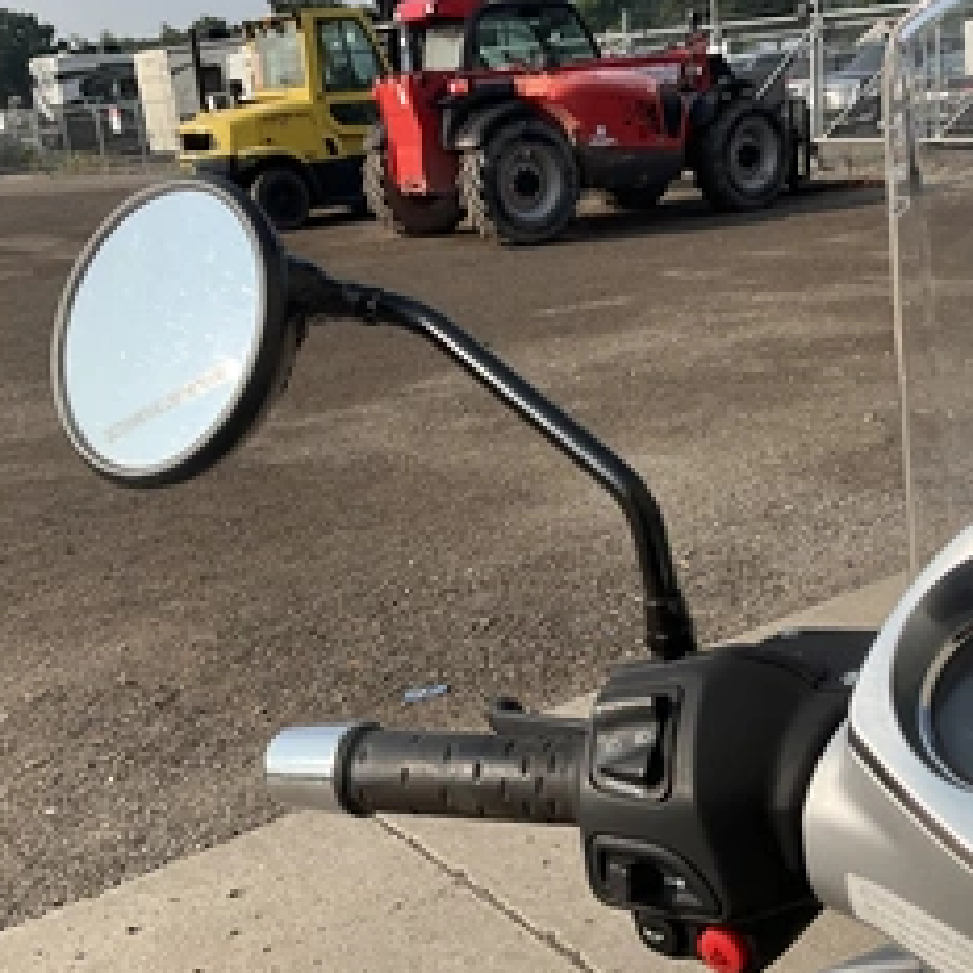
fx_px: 1399
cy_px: 543
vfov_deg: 38.3
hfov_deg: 38.3
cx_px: 547
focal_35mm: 44
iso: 25
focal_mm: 3
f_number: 1.8
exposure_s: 1/1534
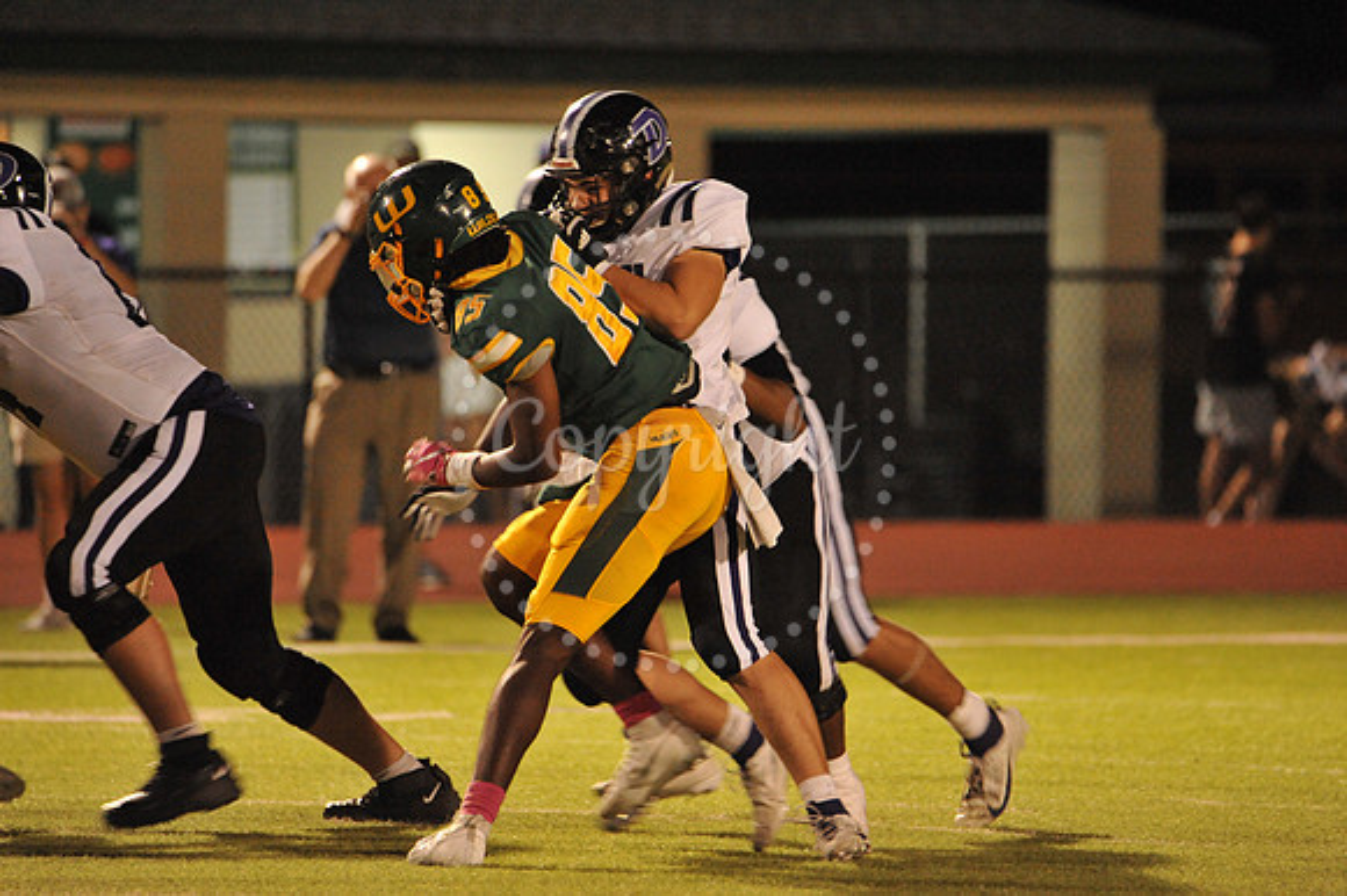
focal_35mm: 500
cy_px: 448
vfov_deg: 2.7
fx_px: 18697
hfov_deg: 4.1
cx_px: 674
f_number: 6.3
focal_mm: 500
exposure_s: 1/160
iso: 6400
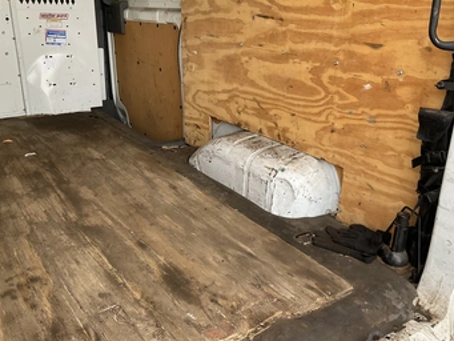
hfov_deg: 53.9
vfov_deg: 41.8
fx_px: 446
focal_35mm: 34
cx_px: 248
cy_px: 181
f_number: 1.8
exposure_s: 1/122
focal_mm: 3
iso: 40
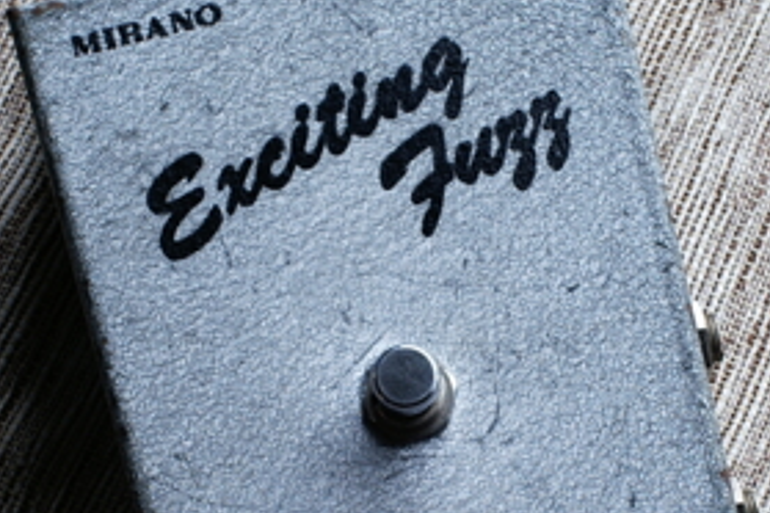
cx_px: 389
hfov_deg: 13.6
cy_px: 394
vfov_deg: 9.1
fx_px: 3217
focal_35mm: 150
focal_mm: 35
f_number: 10
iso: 100
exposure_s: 1/1.25
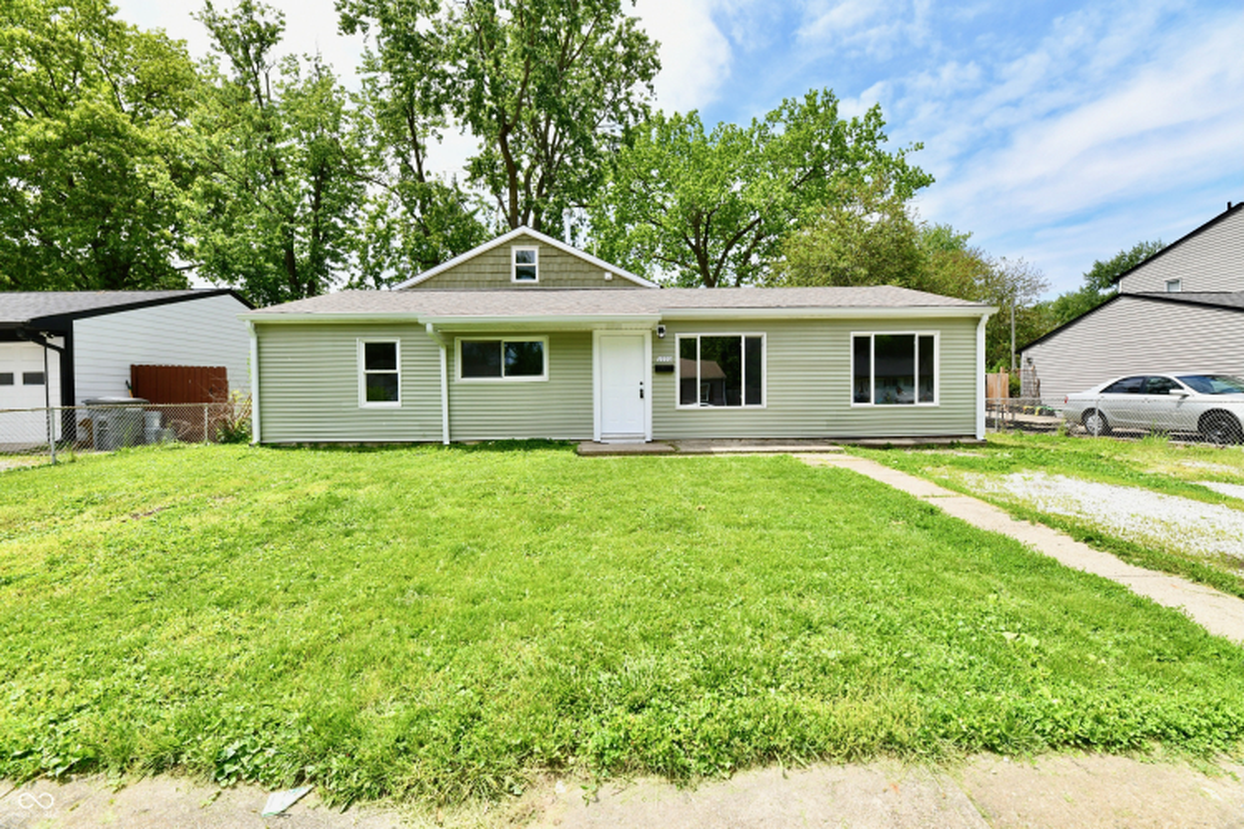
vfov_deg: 81.2
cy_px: 414
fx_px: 484
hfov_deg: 104.3
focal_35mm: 14
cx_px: 622
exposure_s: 1/500
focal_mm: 14
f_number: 11
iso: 640
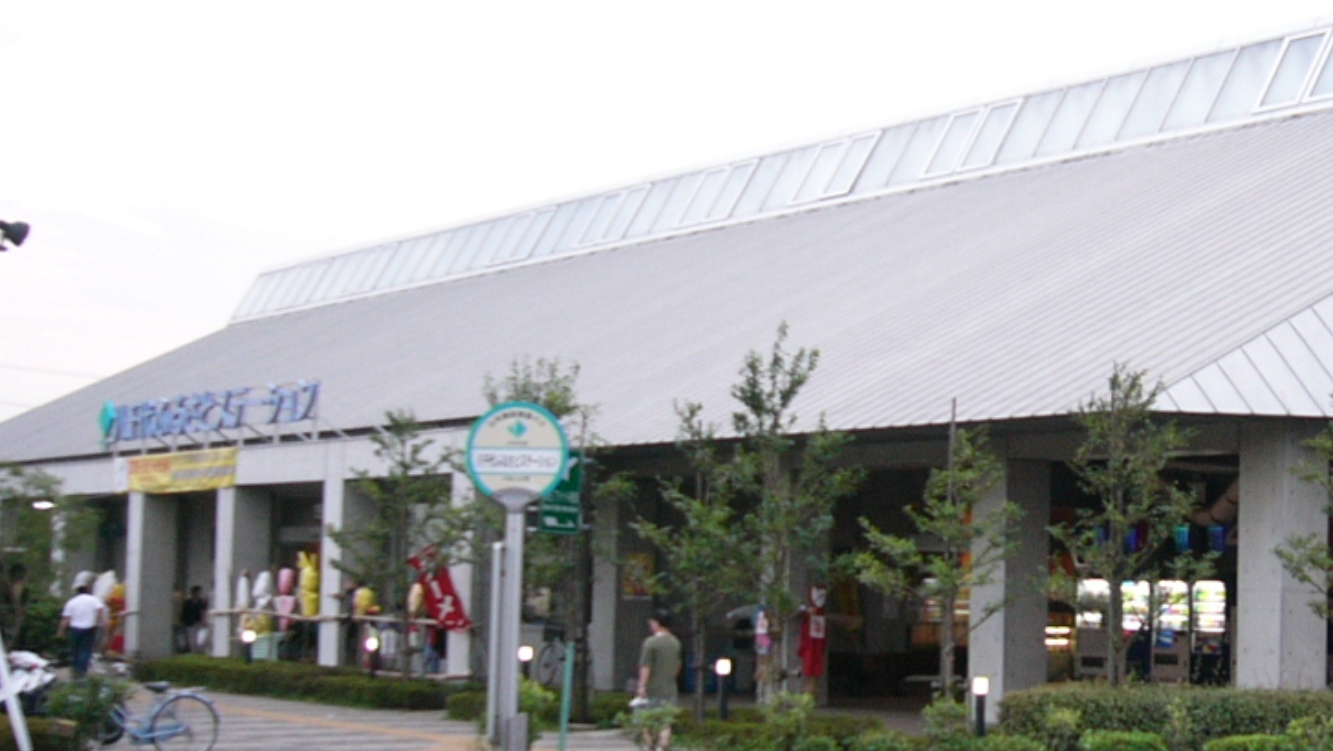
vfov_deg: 18.0
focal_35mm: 67
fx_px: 2369
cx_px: 1091
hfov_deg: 30.6
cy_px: 434
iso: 100
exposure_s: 1/30
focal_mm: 5.8
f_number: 2.8
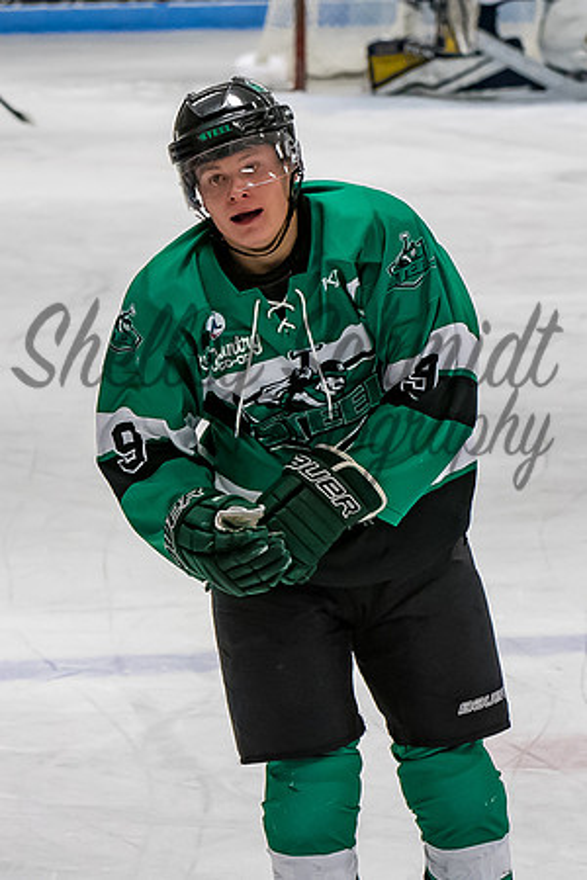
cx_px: 290
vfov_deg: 6.5
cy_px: 290
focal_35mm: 316
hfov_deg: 4.3
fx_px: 7730
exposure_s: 1/800
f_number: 4
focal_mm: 102
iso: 2500
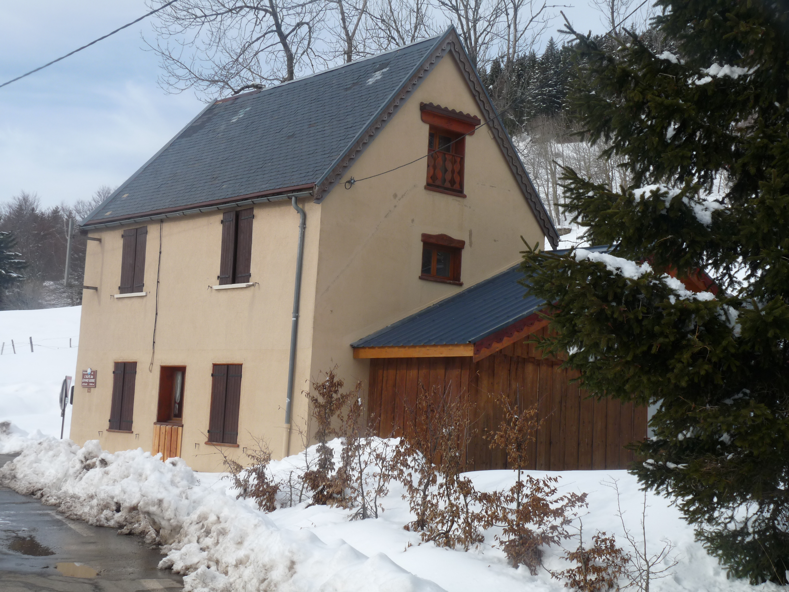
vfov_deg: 29.7
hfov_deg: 38.9
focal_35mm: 49
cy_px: 296
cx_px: 394
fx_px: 1117
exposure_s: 1/320
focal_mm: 8.7
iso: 100
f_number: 5.6
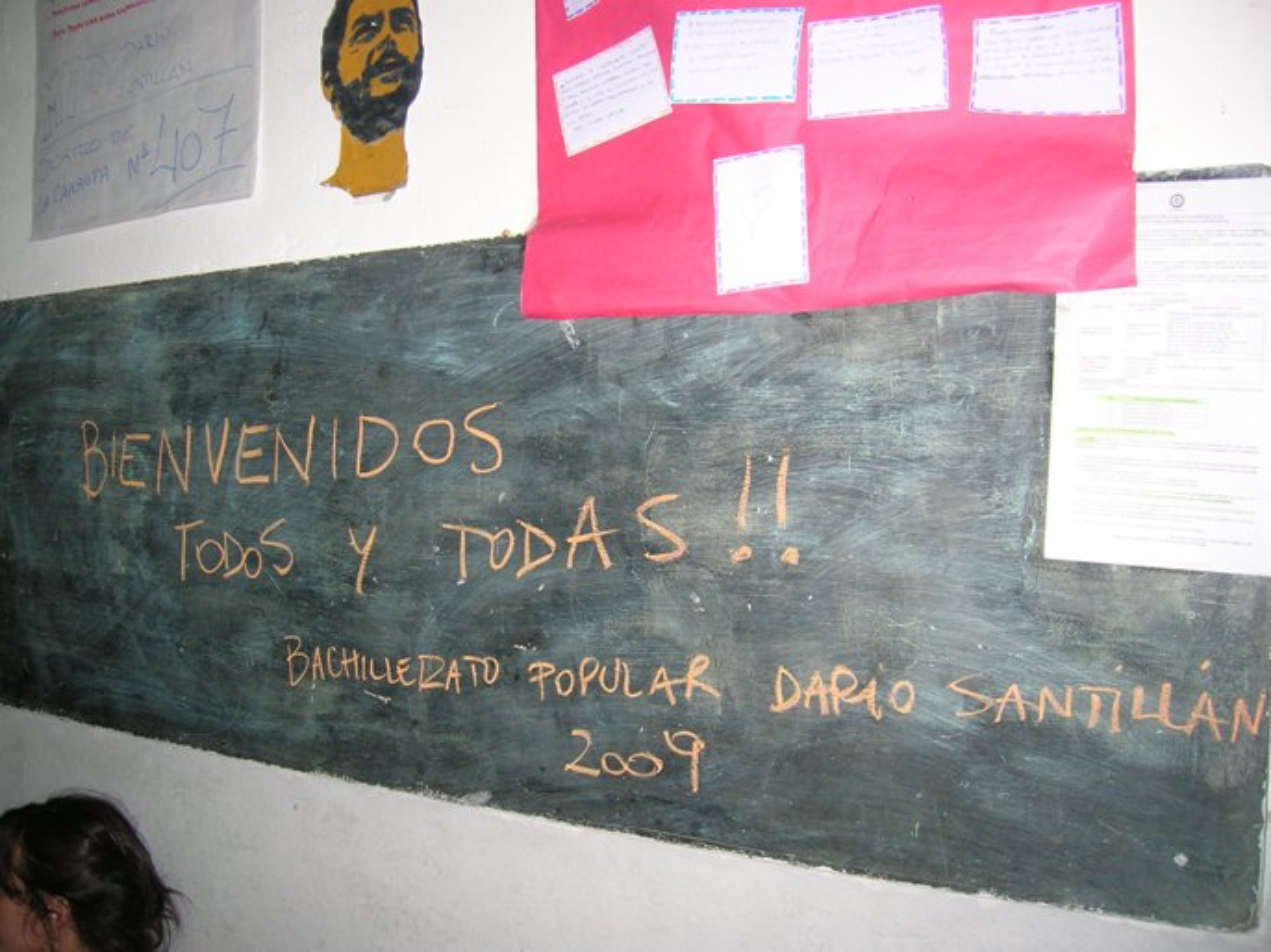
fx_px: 1248
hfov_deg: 54.0
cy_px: 476
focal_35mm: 34
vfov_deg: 41.8
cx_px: 636
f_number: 2.9
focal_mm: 5.7
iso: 98
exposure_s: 1/60.1
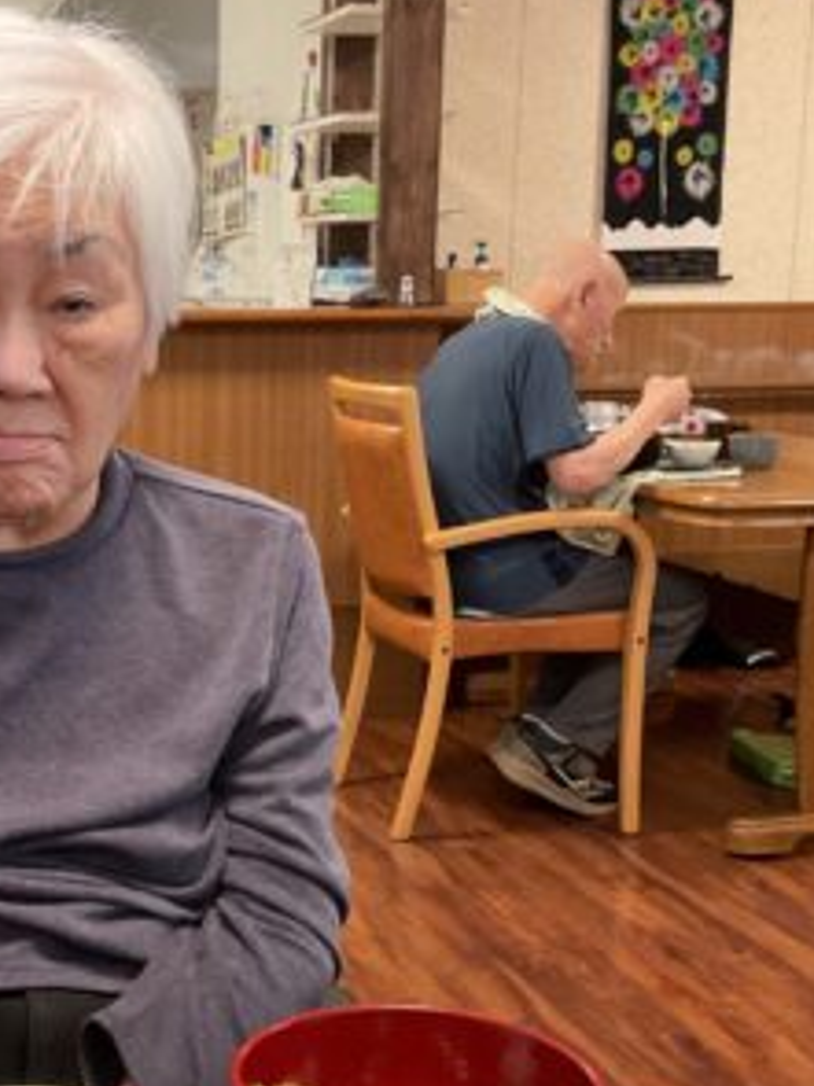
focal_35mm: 59
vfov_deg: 32.6
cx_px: 147
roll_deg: +0.4
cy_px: 641
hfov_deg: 24.4
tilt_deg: -11.7
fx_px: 1851
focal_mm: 3
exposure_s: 1/60
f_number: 1.8
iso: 200
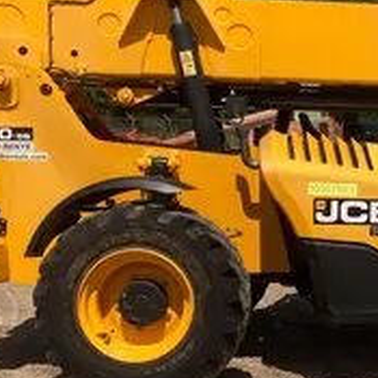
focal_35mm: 78
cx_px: 458
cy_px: 213
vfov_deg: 22.2
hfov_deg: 20.7
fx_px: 964
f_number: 1.8
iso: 20
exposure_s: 1/2703
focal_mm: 3.99
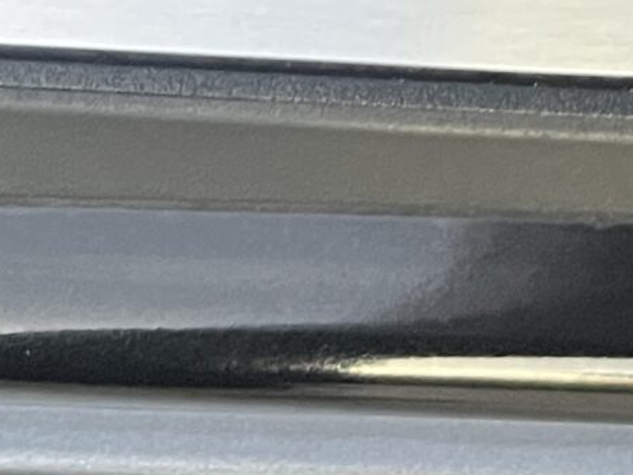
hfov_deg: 11.6
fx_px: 2670
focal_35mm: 146
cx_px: 1426
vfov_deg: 9.4
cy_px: -514
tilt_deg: -65.6
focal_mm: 5.7
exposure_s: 1/34
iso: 500
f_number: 1.5
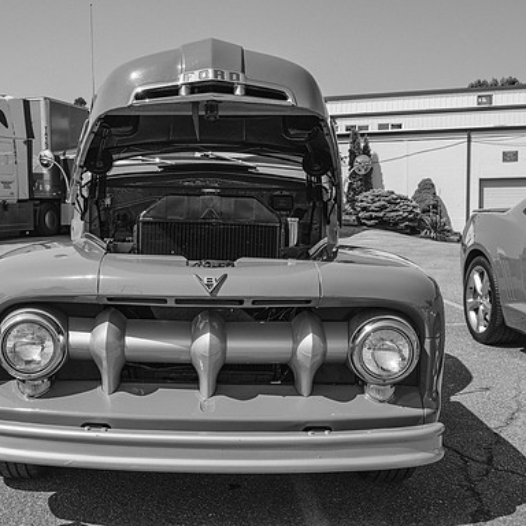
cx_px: 212
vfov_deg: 40.0
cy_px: 264
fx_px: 722
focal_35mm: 42
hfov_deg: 39.9
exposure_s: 1/400
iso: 160
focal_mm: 32
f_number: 10
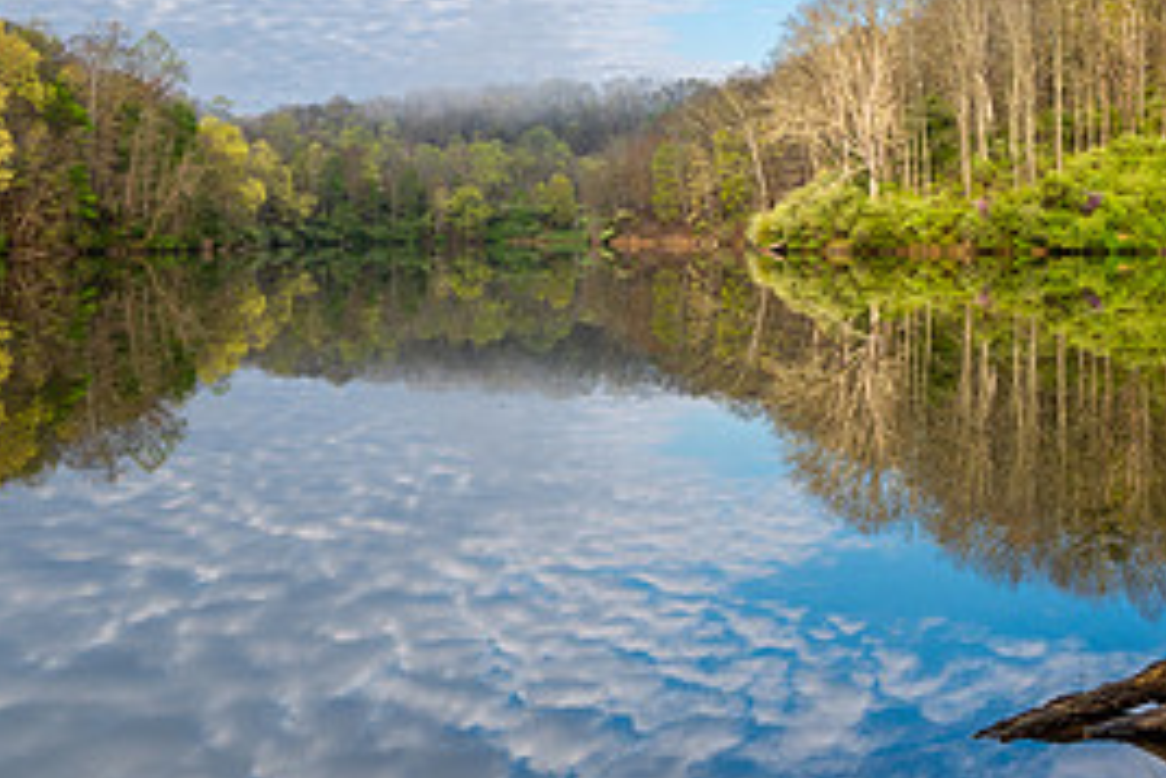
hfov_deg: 37.5
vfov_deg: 25.6
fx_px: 1685
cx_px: 831
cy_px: 172
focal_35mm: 52
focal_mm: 16
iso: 100
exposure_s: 1/25
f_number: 18
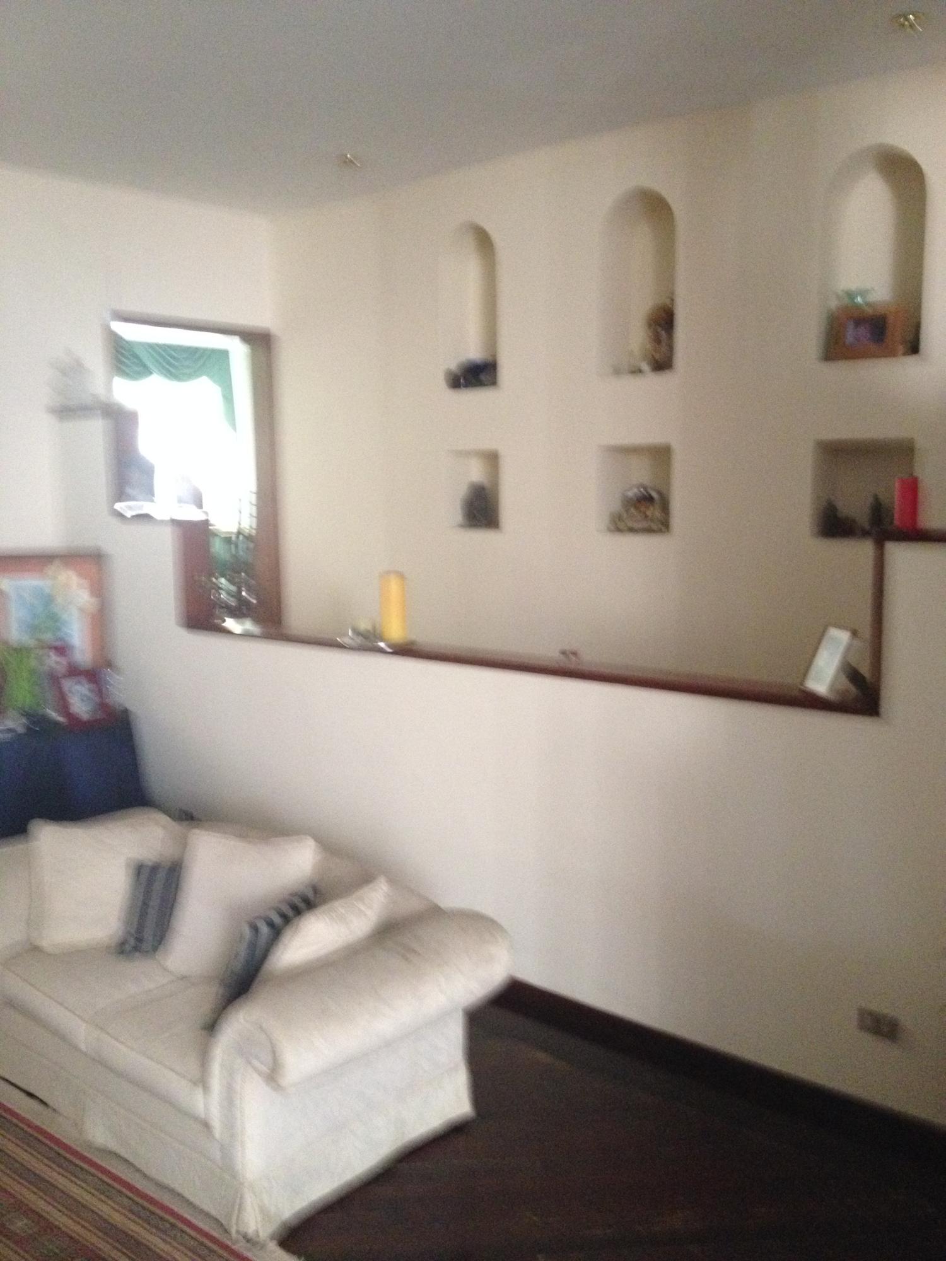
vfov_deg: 52.6
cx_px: 473
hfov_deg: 40.7
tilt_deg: -8.7
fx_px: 1275
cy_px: 630
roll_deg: -1.3
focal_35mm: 35
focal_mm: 4.28
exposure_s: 1/17
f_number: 2.4
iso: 400
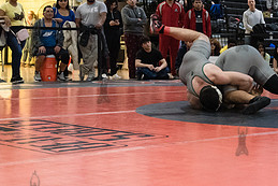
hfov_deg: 23.4
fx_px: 657
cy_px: 33
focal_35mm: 85
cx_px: 242
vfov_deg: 16.0
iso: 8000
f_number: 3.2
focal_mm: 38
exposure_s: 1/500
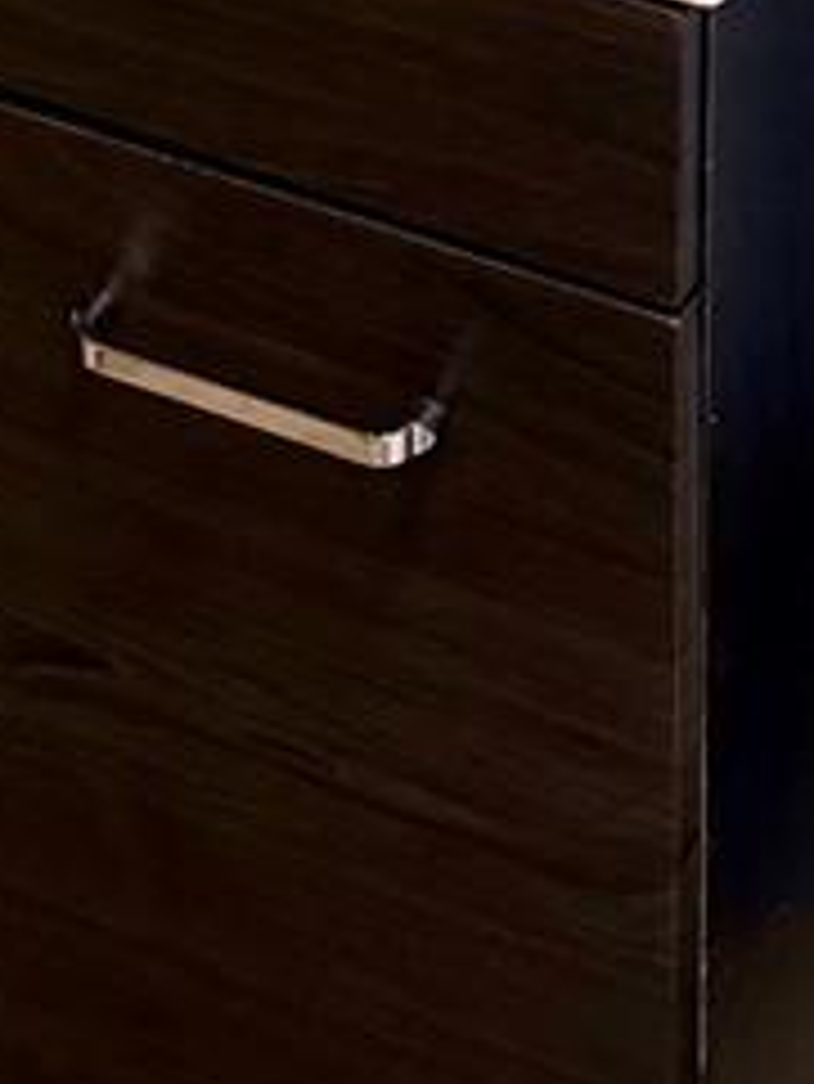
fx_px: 4793
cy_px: -976
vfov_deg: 11.7
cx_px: -103
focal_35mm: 153
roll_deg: +3.1
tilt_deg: -22.6
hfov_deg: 9.6
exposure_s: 1/60
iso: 160
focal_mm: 6.76
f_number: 1.78
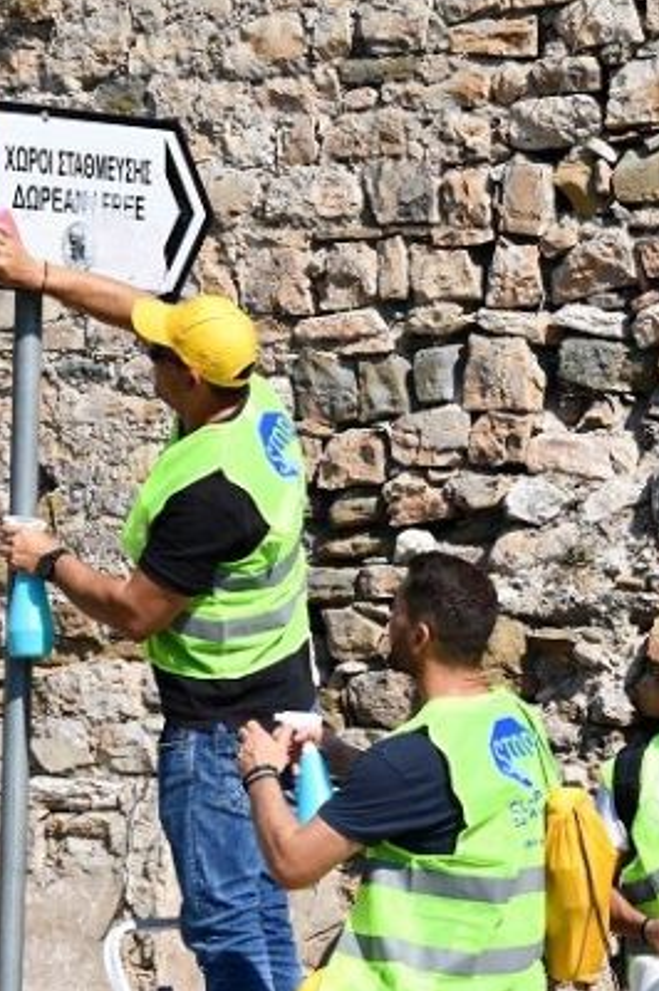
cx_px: 426
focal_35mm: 182
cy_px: 468
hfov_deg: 7.5
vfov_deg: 11.3
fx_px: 5006
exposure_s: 1/320
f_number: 9
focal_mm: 65
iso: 100
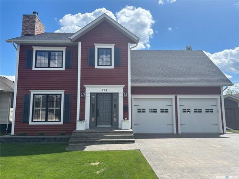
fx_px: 180
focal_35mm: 26
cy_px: 90
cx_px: 120
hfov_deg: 67.3
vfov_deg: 53.1
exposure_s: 1/3650
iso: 50
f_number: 1.6
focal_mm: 5.96
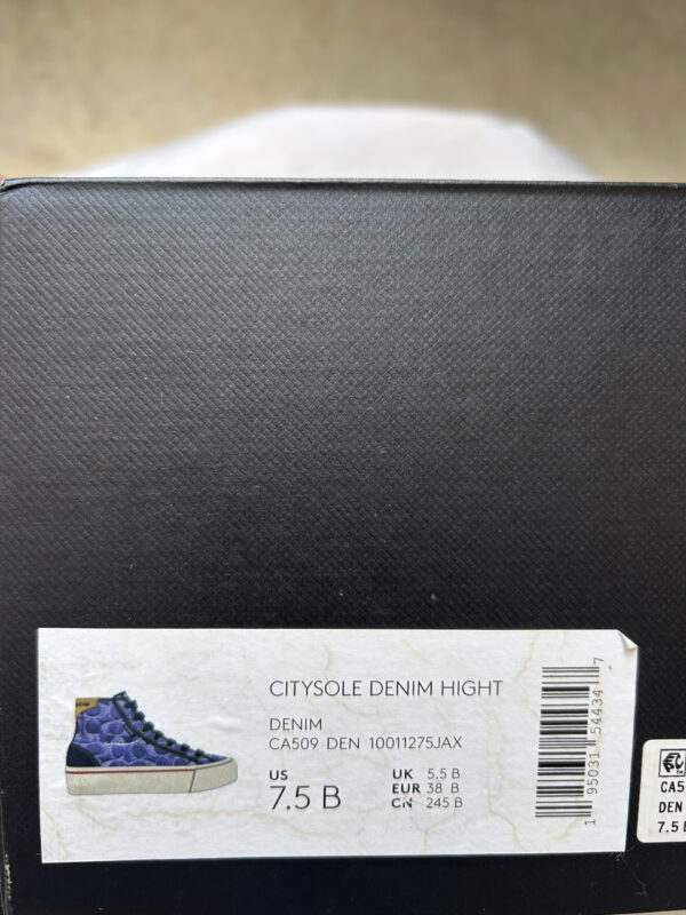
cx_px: 343
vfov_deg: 67.3
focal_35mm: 26
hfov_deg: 53.1
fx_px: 687
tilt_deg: -82.6
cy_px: 458
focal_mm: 5.7
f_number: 1.5
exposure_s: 1/121
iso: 80
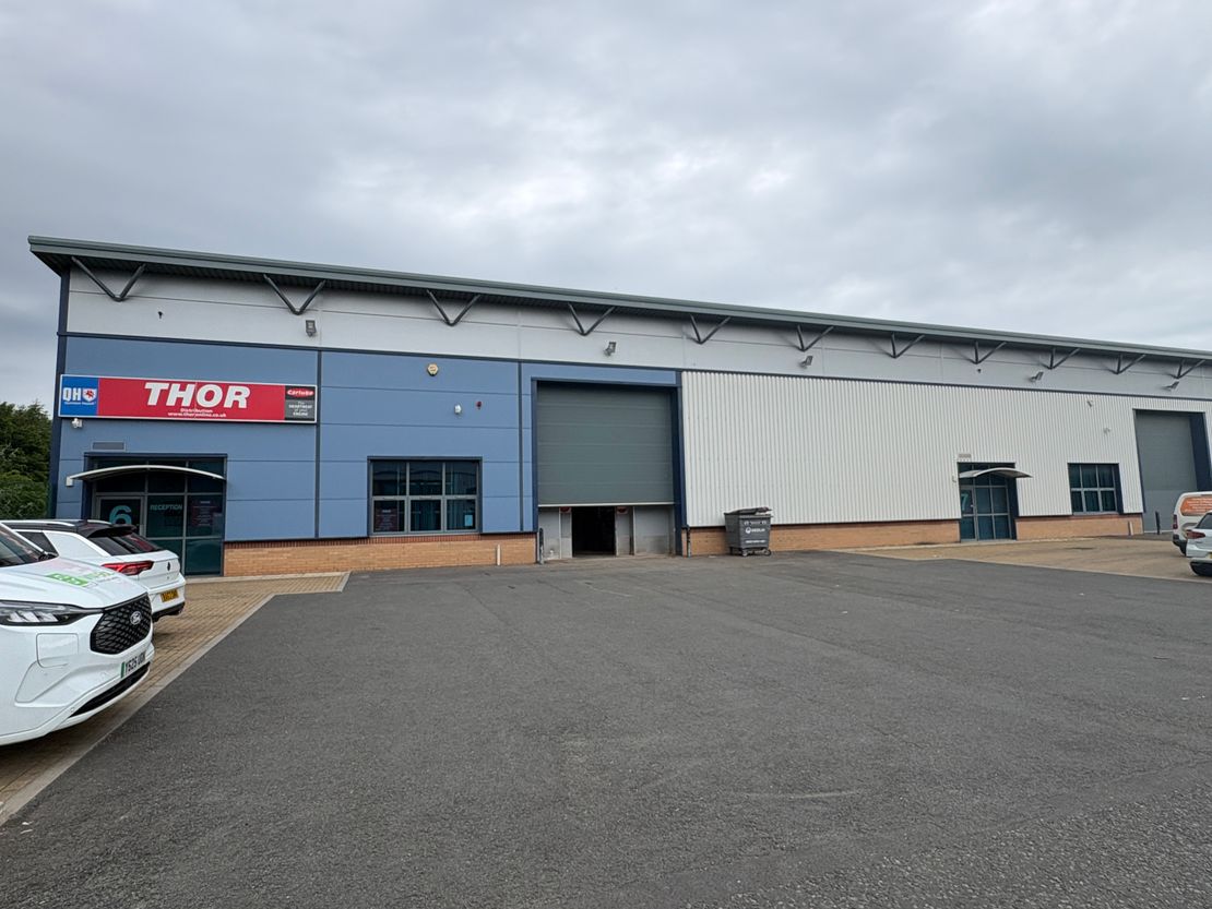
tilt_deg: +5.2
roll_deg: +1.5
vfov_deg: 85.7
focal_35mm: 14
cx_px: 606
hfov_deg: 102.1
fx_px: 490
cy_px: 454
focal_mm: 2.22
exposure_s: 1/693
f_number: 2.2
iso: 50
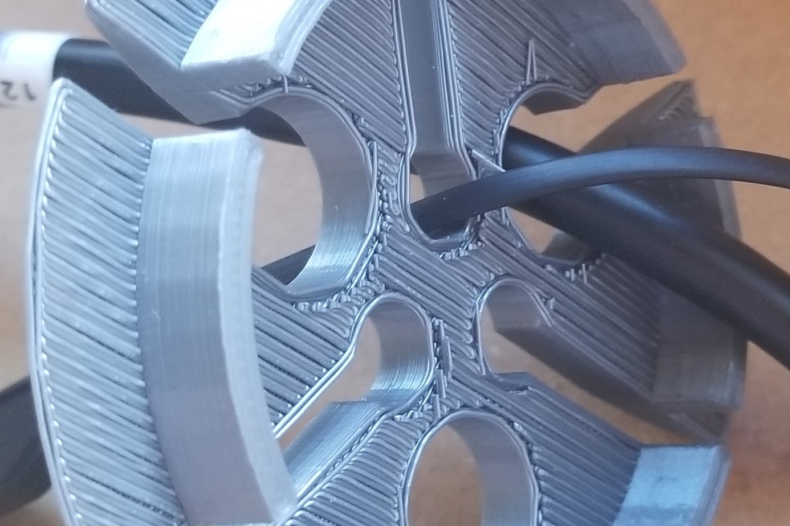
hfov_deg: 33.9
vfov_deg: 22.9
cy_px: 339
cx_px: 456
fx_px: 1295
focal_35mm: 59
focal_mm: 4.25
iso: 200
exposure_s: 1/17
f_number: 1.7
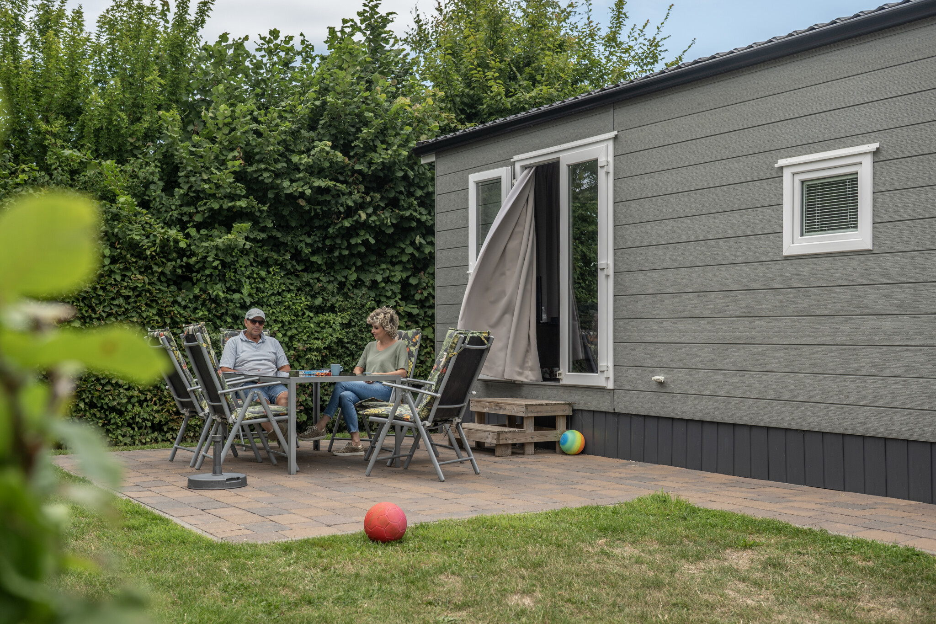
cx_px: 468
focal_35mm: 40
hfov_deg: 48.5
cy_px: 312
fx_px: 1040
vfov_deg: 33.4
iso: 100
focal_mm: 40
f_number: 4.5
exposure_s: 1/320
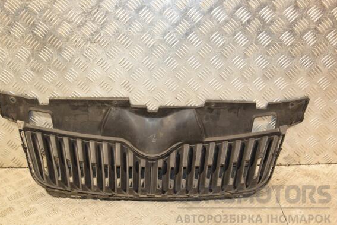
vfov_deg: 35.1
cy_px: 115
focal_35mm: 38
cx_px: 164
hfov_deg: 50.7
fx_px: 356
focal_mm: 24
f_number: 5
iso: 800
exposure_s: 1/100
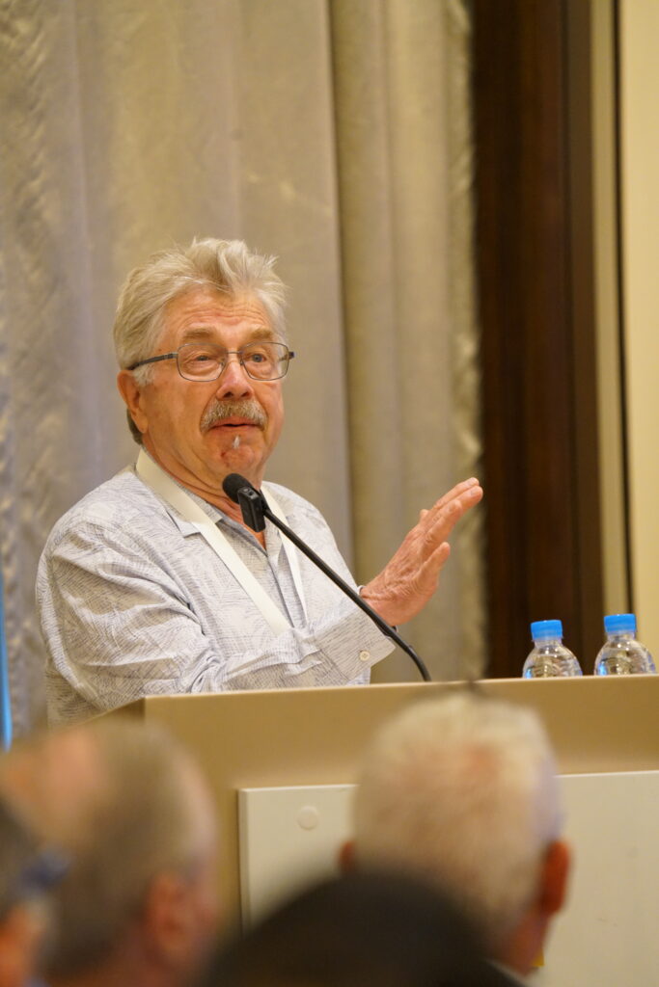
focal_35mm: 382
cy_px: 494
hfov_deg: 3.6
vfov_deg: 5.4
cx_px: 330
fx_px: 10485
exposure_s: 1/200
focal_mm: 382
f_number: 6.3
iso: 6400
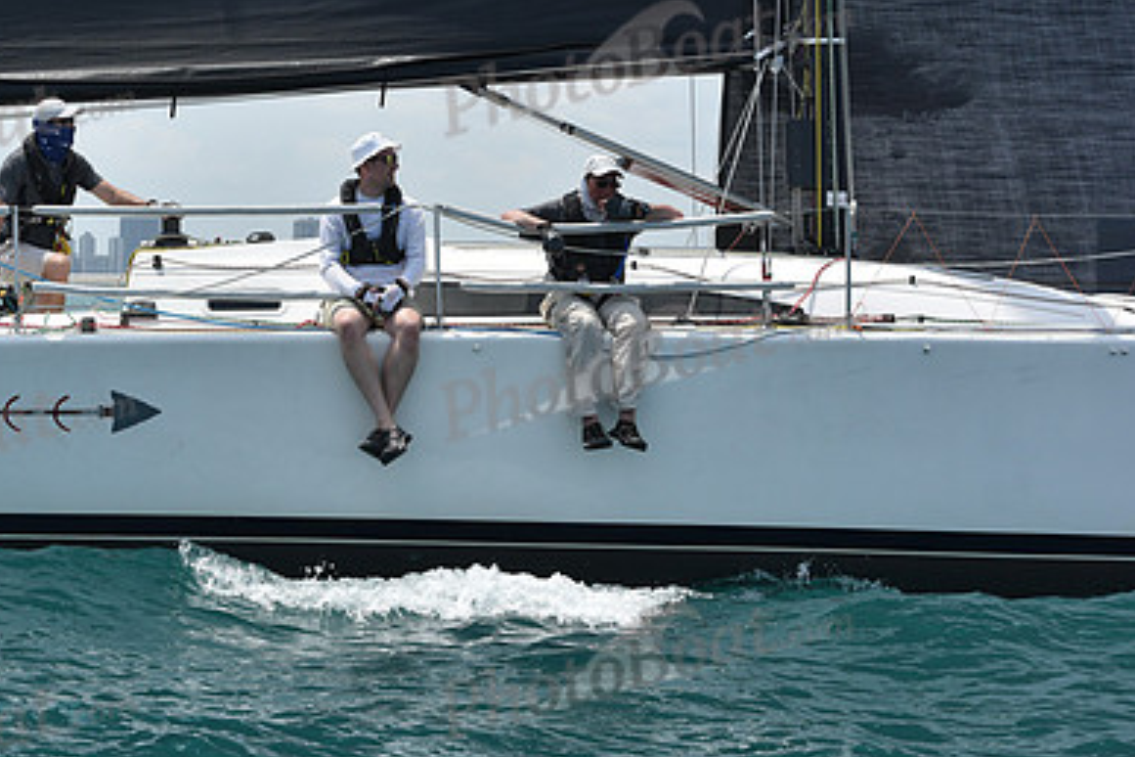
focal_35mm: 123
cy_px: 254
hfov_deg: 16.6
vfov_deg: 11.1
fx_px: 3878
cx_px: 290
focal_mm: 82
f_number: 7.1
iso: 250
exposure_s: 1/1250
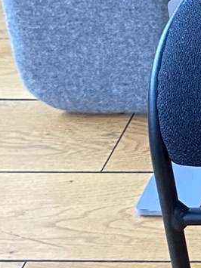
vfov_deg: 12.9
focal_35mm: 150
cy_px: -20
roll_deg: -0.2
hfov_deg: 8.7
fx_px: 1162
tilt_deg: -26.4
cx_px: 530
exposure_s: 1/60
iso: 200
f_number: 1.8
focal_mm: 4.25
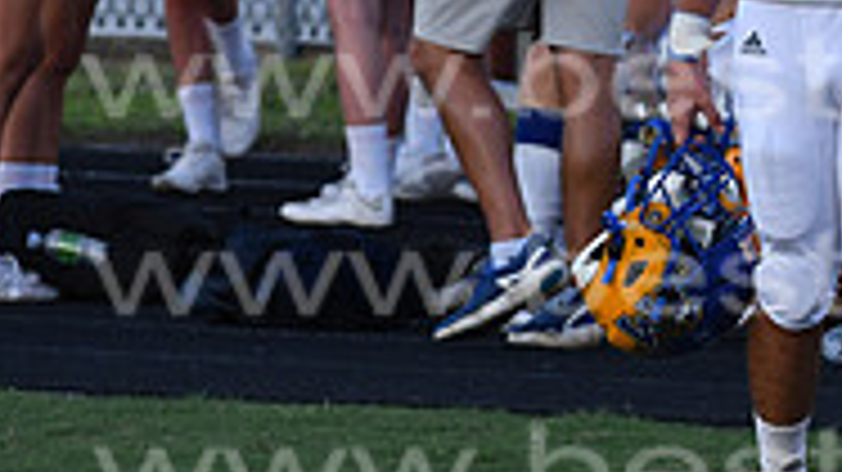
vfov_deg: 0.8
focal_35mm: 1460
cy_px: -11
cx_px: 1112
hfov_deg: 1.5
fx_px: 32583
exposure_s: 1/800
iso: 640
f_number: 5.6
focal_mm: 300
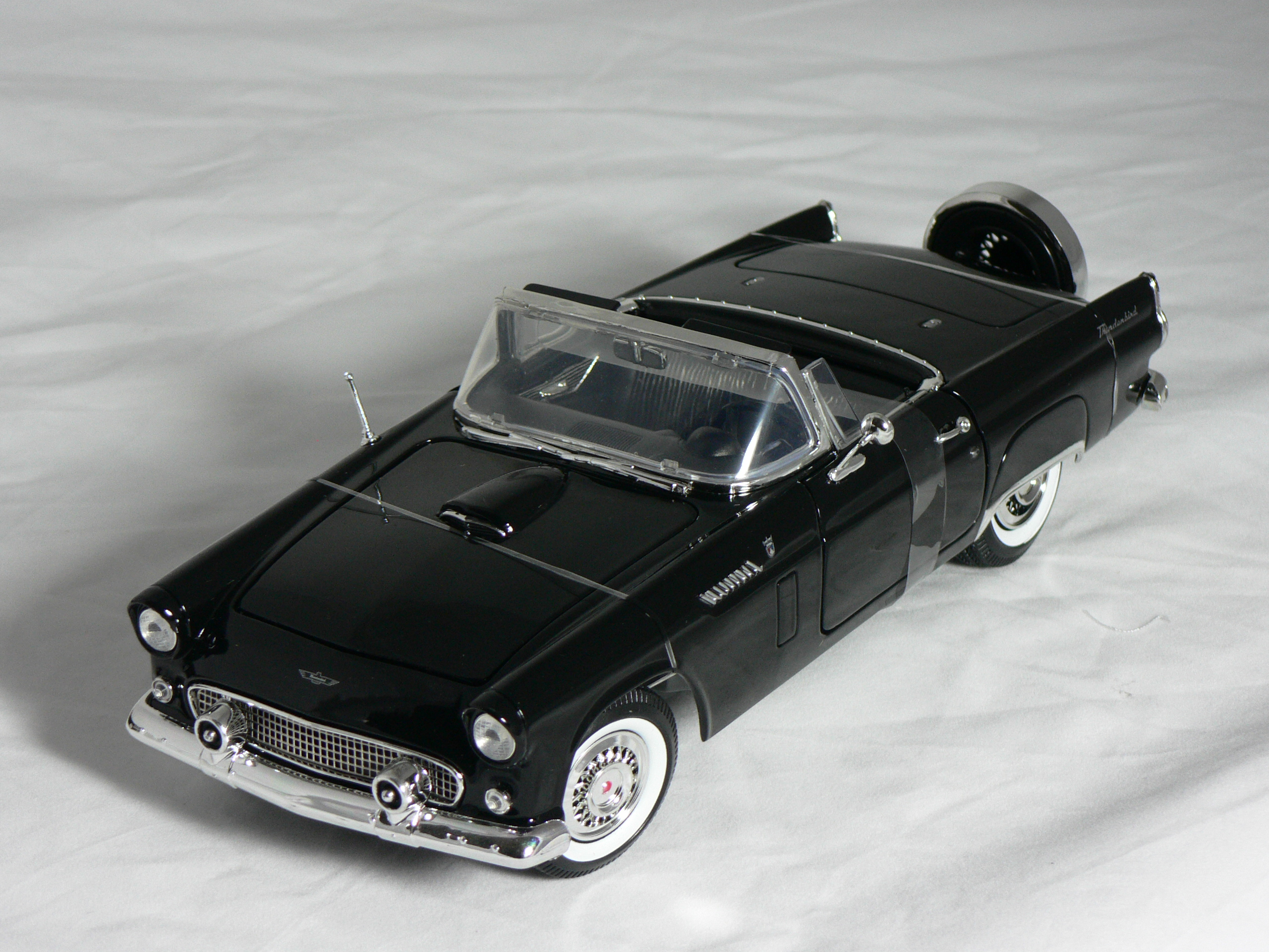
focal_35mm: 109
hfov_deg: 18.0
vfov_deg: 13.6
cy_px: 476
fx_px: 3996
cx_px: 634
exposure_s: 1/30
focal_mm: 18.2
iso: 150
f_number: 3.2
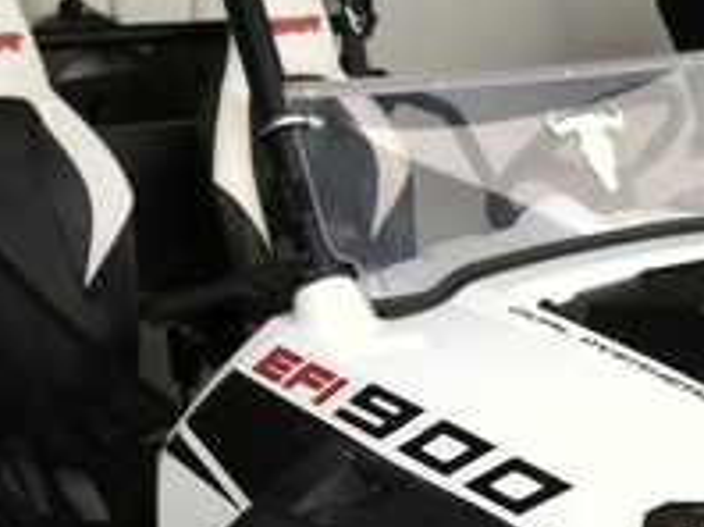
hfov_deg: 20.4
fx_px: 1950
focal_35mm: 96
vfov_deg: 15.3
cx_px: 423
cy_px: 360
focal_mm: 3.85
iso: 80
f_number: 2.8
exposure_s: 1/248
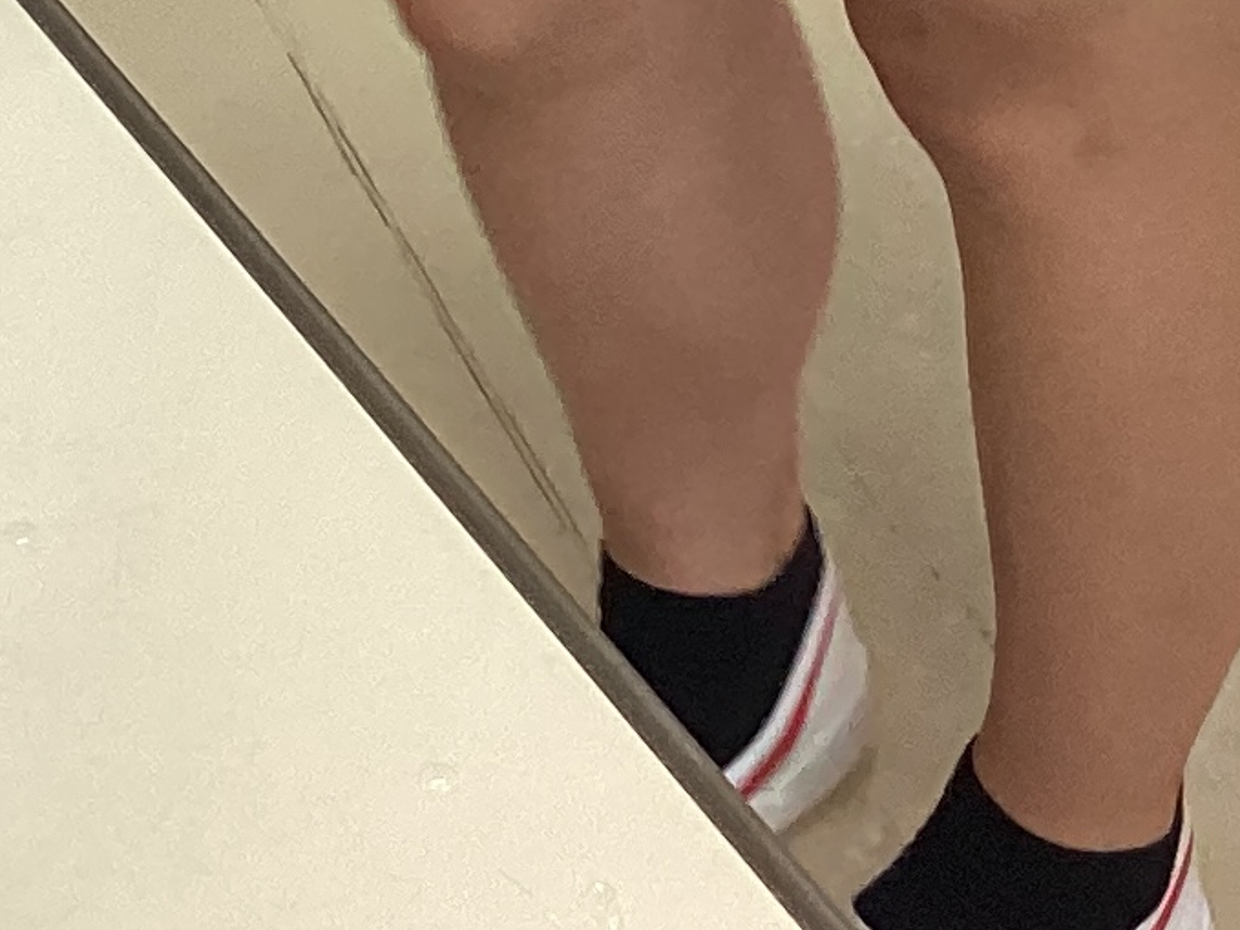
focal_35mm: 149
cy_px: -830
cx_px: 310
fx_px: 5336
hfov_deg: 13.2
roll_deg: +1.3
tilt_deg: -27.9
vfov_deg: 9.4
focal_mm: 3.3
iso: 100
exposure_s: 1/50
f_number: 2.4
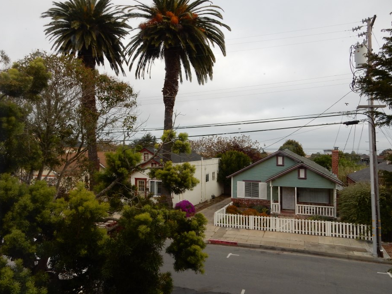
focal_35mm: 28
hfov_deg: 63.2
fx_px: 317
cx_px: 174
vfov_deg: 49.7
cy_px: 137
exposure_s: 1/160
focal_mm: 4.5
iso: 125
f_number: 3.7
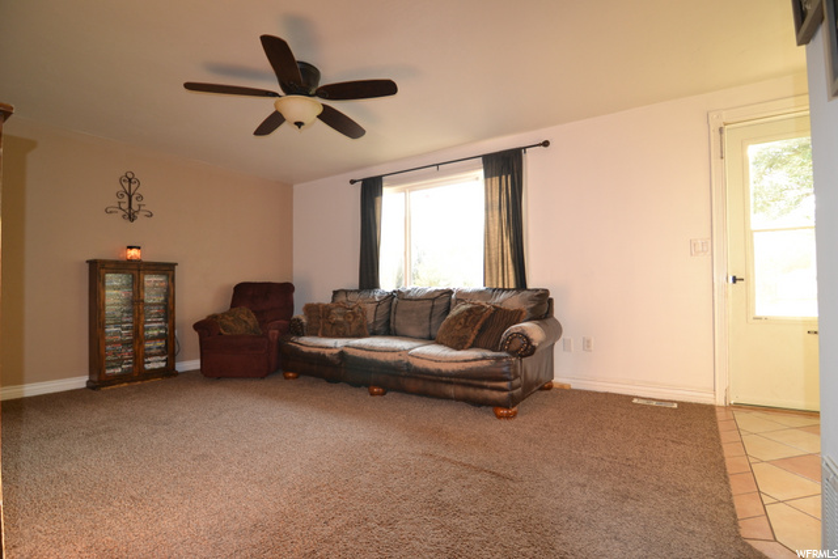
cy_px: 280
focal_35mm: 16
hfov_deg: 95.0
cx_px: 419
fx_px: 384
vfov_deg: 72.1
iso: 400
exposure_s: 1/60
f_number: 4
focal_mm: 11
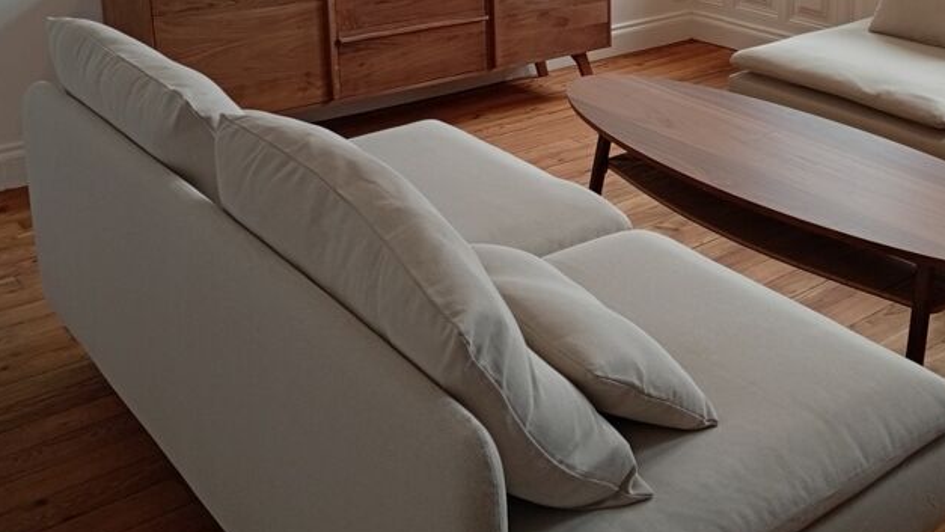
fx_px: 1178
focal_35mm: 47
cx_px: 748
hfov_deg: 41.9
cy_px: -13
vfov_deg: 24.2
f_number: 1.8
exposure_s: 1/50
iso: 139
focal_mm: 3.98
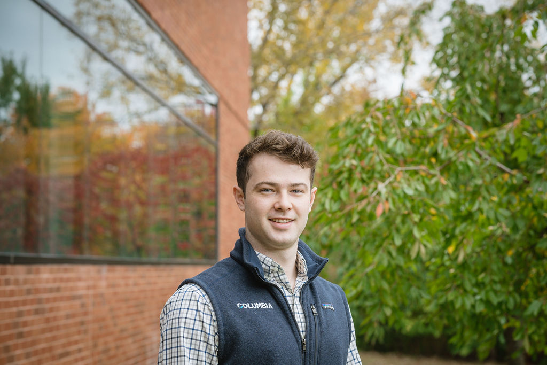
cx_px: 274
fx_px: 1292
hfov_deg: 23.9
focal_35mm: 85
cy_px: 182
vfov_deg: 16.1
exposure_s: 1/160
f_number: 5
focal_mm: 85
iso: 400
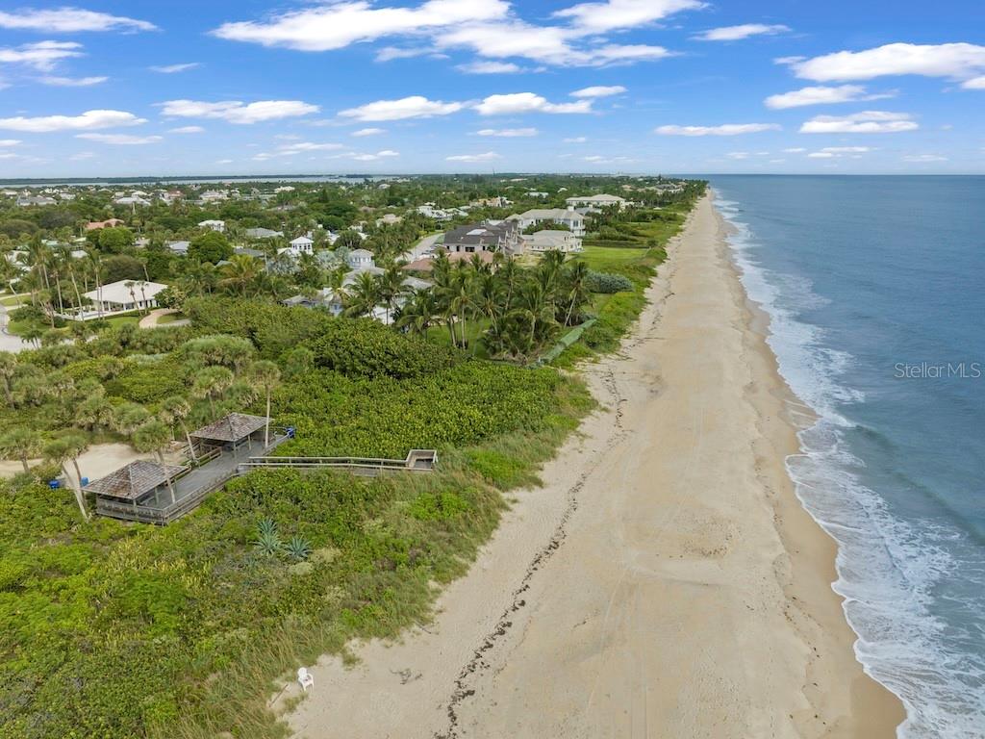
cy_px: 370
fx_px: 683
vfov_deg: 56.8
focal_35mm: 24
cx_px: 492
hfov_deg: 71.6
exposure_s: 1/40
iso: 100
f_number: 5.6
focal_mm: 12.29
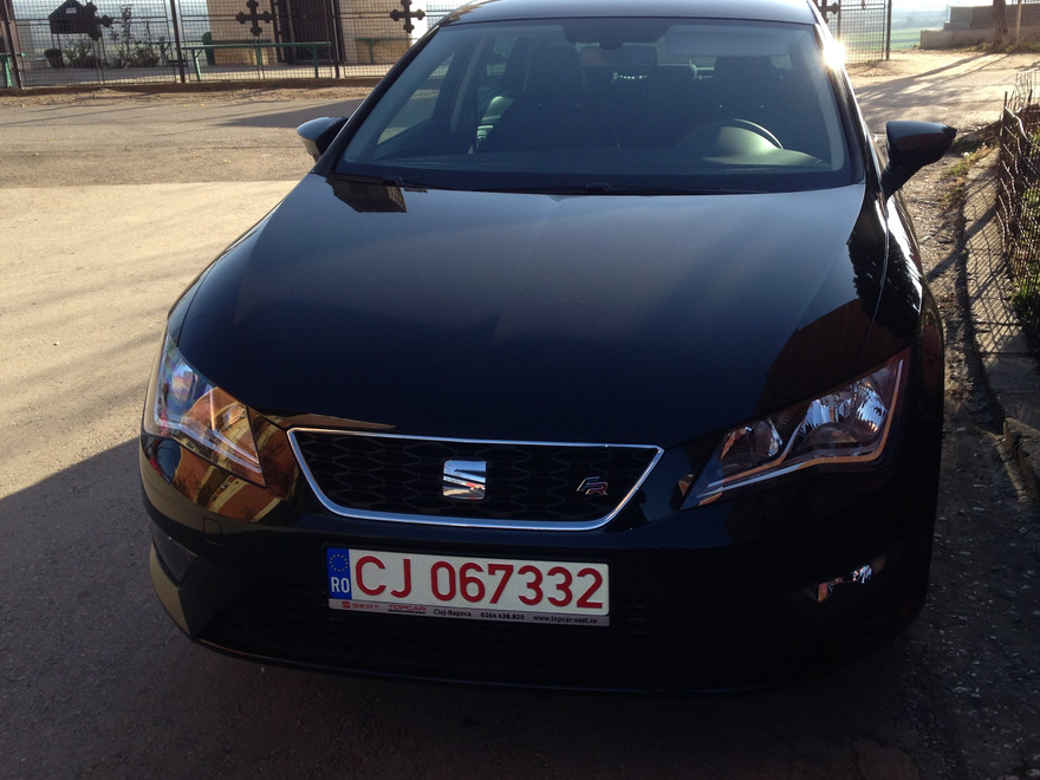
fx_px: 1202
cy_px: 351
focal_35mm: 40
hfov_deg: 46.6
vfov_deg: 35.9
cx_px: 604
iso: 50
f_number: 2.4
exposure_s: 1/511
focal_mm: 4.12
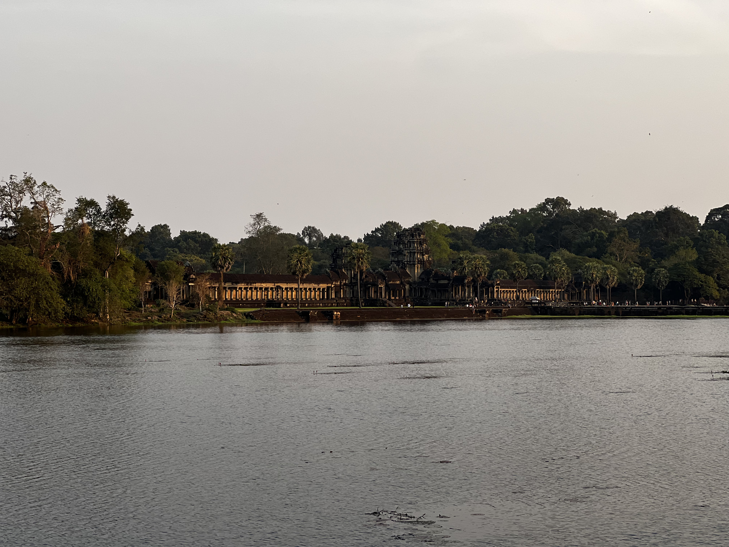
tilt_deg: +1.4
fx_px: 1622
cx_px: 364
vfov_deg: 19.1
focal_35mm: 77
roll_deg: +0.6
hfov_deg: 25.3
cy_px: 274
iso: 32
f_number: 2.8
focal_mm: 9
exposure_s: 1/215
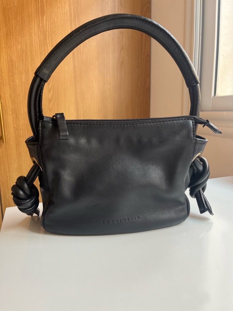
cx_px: 116
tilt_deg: -10.9
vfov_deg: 67.3
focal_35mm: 26
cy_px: 156
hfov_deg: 53.1
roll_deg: +2.2
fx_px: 233
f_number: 1.6
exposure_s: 1/117
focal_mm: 5.1
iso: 125
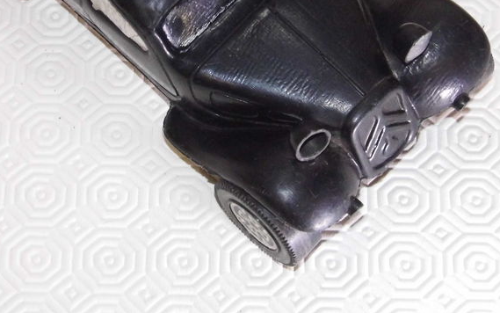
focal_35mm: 108
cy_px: 25
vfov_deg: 12.0
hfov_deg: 19.3
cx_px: 219
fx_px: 1472
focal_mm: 10.4
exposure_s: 1/60
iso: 400
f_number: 3.9
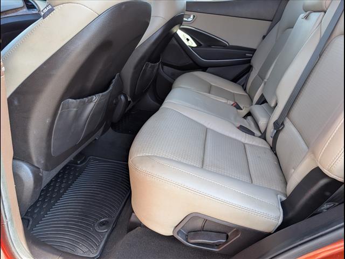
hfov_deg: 71.6
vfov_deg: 56.8
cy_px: 130
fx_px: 239
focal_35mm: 24
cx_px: 172
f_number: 1.68
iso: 166
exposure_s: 1/312
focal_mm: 6.9
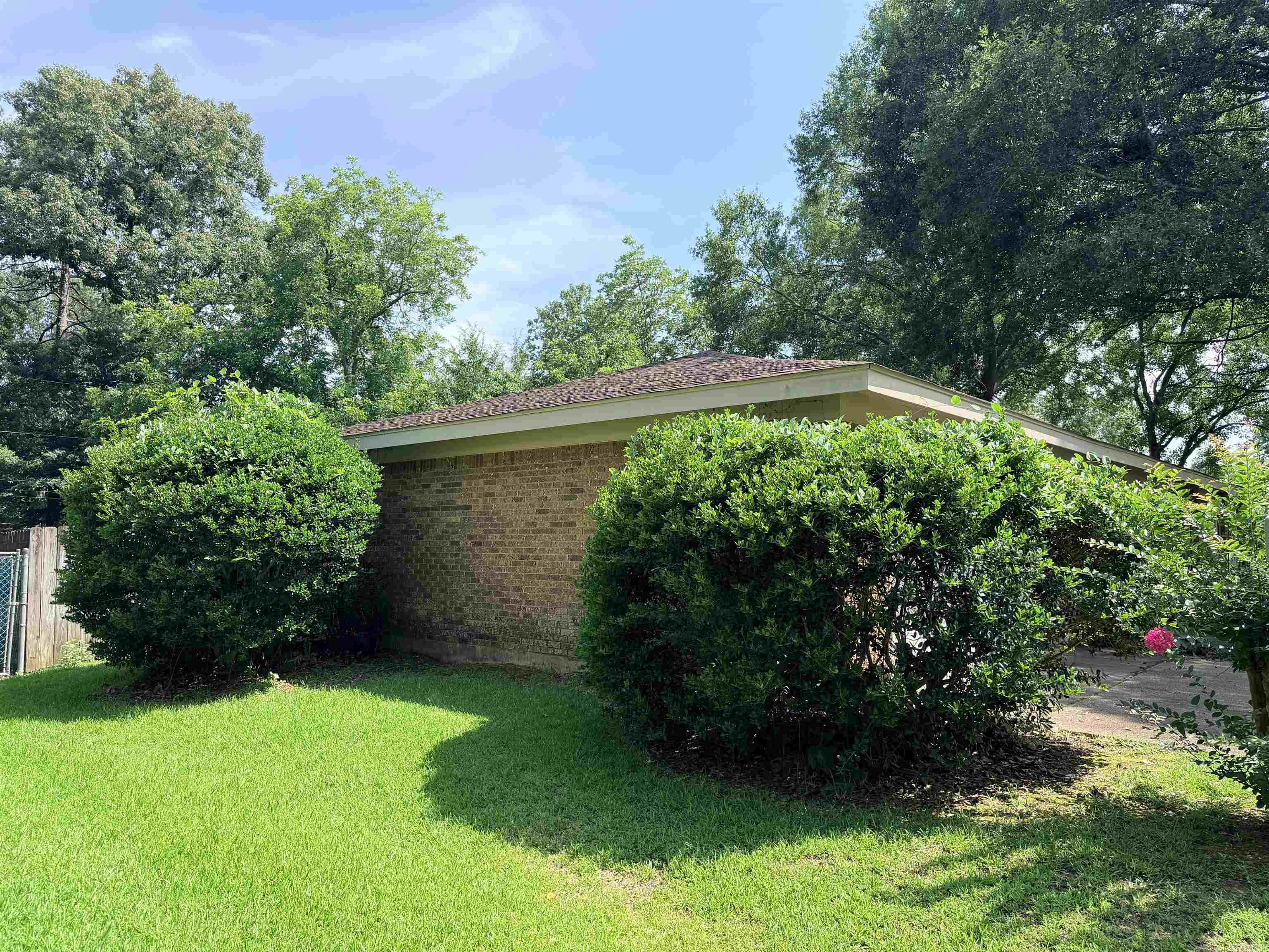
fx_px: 880
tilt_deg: +4.2
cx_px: 634
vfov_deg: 56.8
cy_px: 476
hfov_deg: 71.6
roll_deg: +0.0
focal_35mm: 24
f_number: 1.78
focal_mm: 6.76
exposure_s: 1/1812
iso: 100
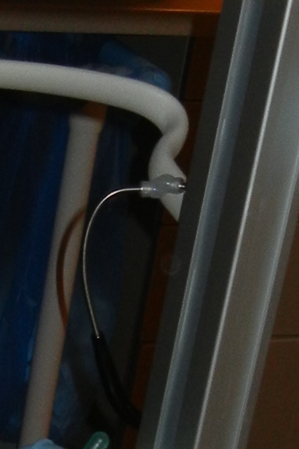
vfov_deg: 12.4
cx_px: 120
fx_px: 2044
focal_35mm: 164
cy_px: 432
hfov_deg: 8.4
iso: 200
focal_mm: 5.4
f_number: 3.5
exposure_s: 1/30
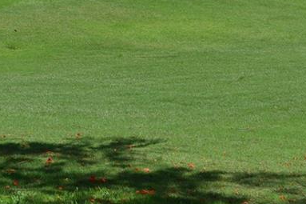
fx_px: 1192
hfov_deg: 14.5
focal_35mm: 140
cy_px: -28
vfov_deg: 9.7
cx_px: 46
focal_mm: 35
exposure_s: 1/250
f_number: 8
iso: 100
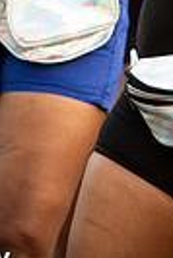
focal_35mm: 540
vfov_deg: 3.8
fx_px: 3882
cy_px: -134
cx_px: 166
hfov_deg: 2.6
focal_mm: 160
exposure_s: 1/200
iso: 800
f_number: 5
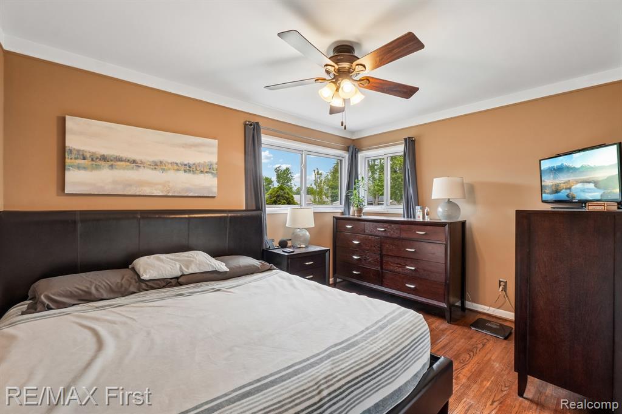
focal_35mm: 15
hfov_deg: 100.4
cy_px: 207
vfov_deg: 77.3
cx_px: 311
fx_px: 259
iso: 400
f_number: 8
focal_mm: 10
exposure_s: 1/15
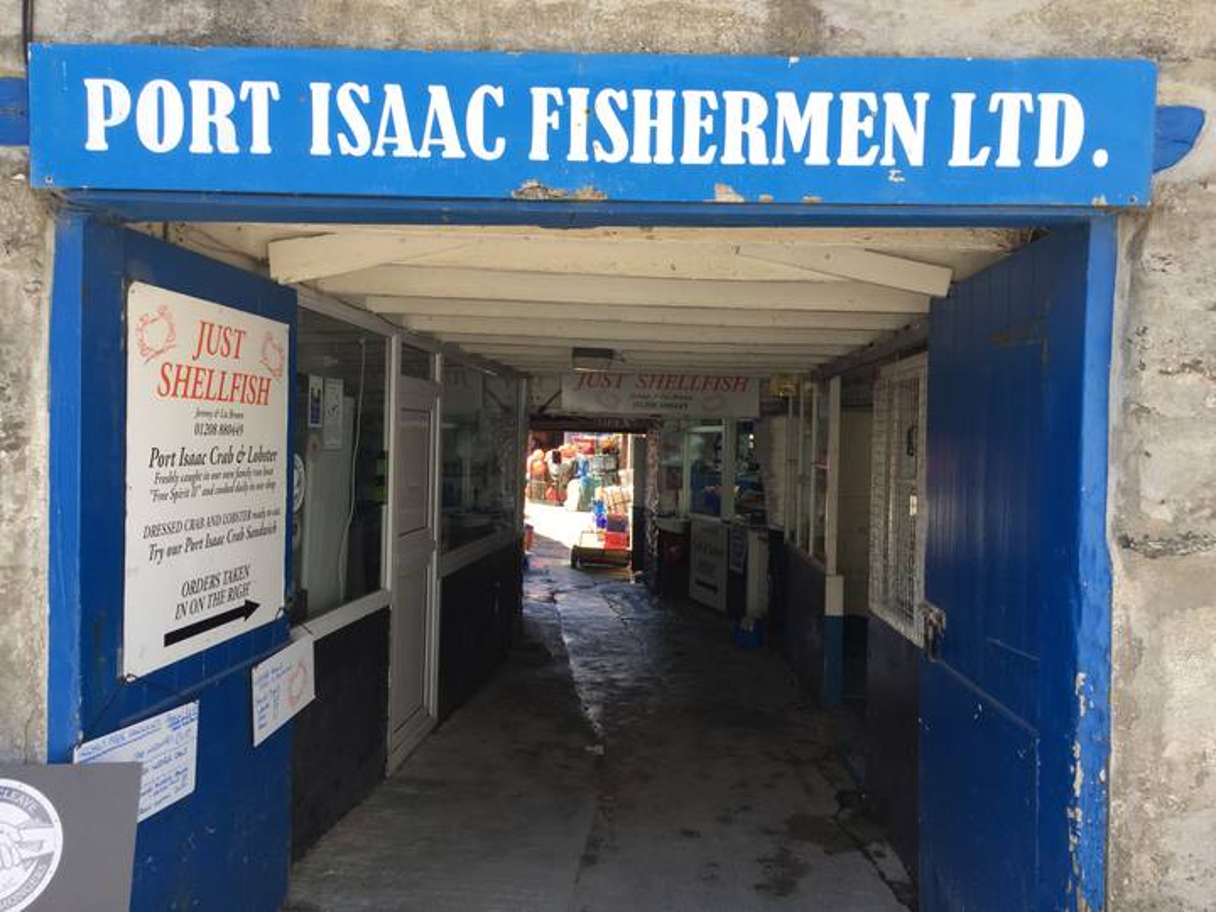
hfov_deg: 61.7
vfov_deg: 48.2
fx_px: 1019
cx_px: 608
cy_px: 456
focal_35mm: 29
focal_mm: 4.15
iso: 32
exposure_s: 1/356
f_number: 2.2
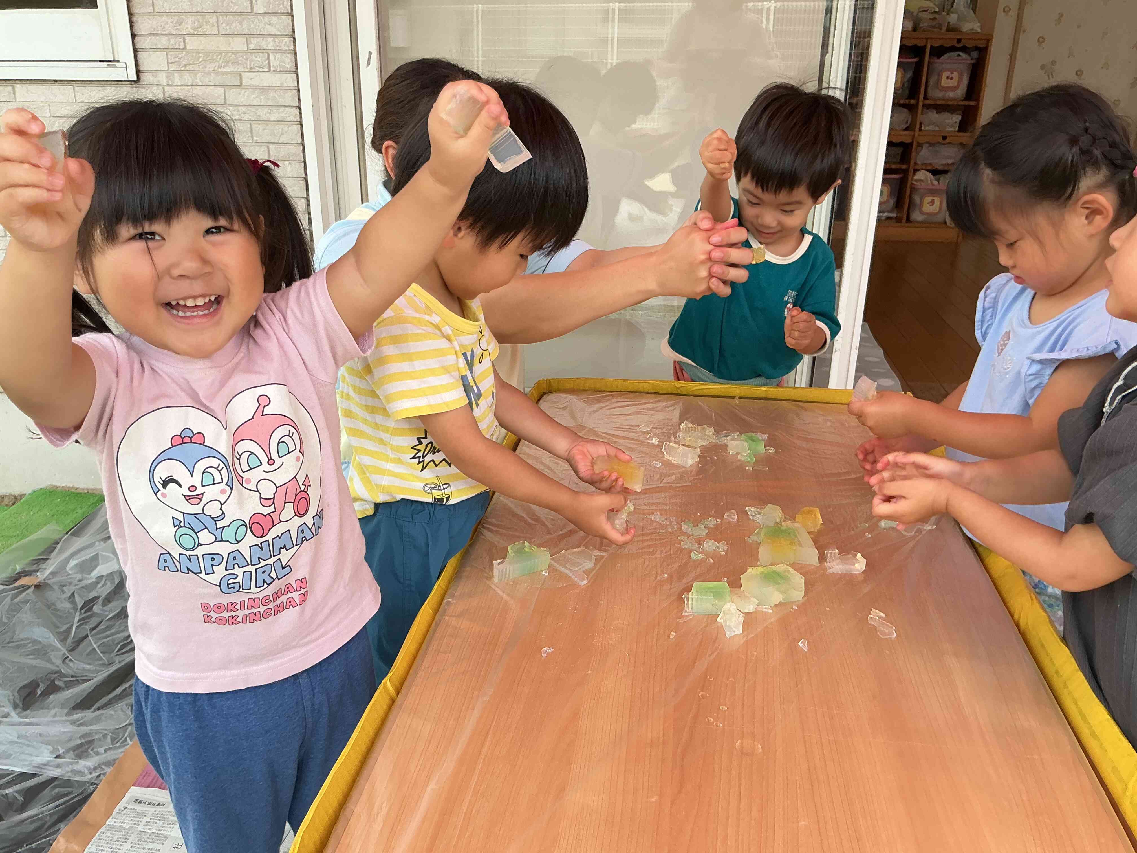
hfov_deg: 61.7
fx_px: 953
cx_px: 568
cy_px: 426
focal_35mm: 29
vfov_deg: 48.2
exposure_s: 1/415
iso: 25
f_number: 1.8
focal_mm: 3
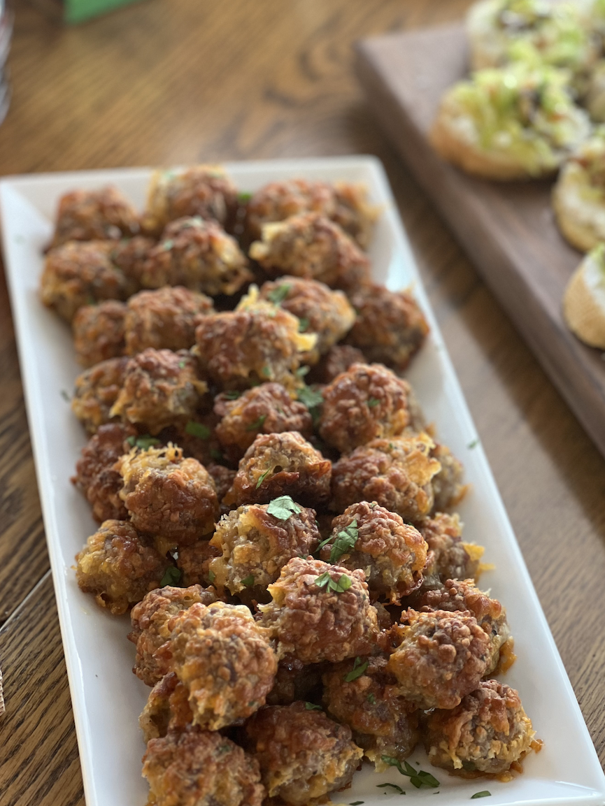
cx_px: 341
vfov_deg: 22.0
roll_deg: -5.1
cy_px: 427
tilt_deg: -41.2
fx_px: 2074
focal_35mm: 89
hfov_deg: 16.6
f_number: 2.8
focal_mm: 9
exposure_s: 1/40
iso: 250
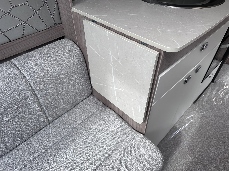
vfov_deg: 56.8
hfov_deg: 71.6
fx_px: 159
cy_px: 86
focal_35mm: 24
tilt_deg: -39.1
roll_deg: -4.0
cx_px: 114
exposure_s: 1/285
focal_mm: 6.86
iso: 80
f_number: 1.78
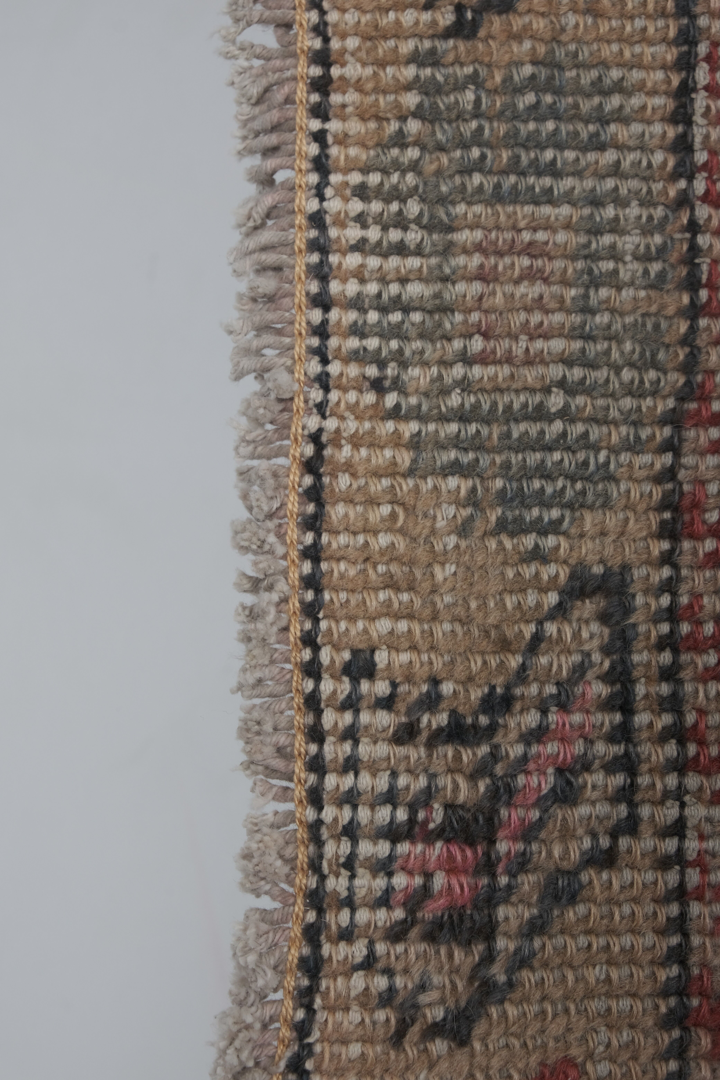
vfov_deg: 24.5
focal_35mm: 83
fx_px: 2490
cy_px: 540
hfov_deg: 16.5
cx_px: 360
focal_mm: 55
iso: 160
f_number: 11
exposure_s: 1/160
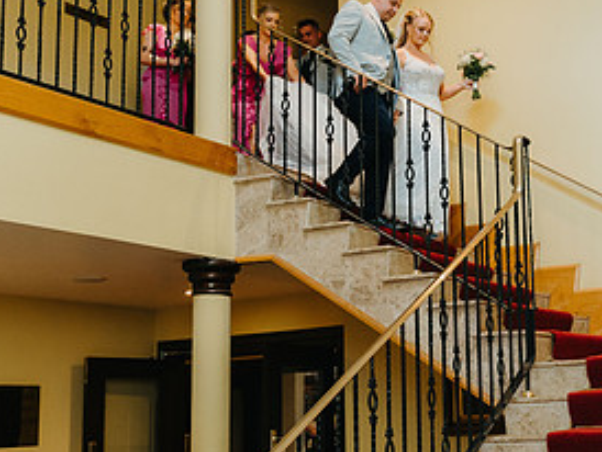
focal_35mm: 57
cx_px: 486
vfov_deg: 25.7
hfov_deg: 32.8
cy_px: 256
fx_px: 992
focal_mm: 28
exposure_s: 1/160
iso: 1250
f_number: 2.8
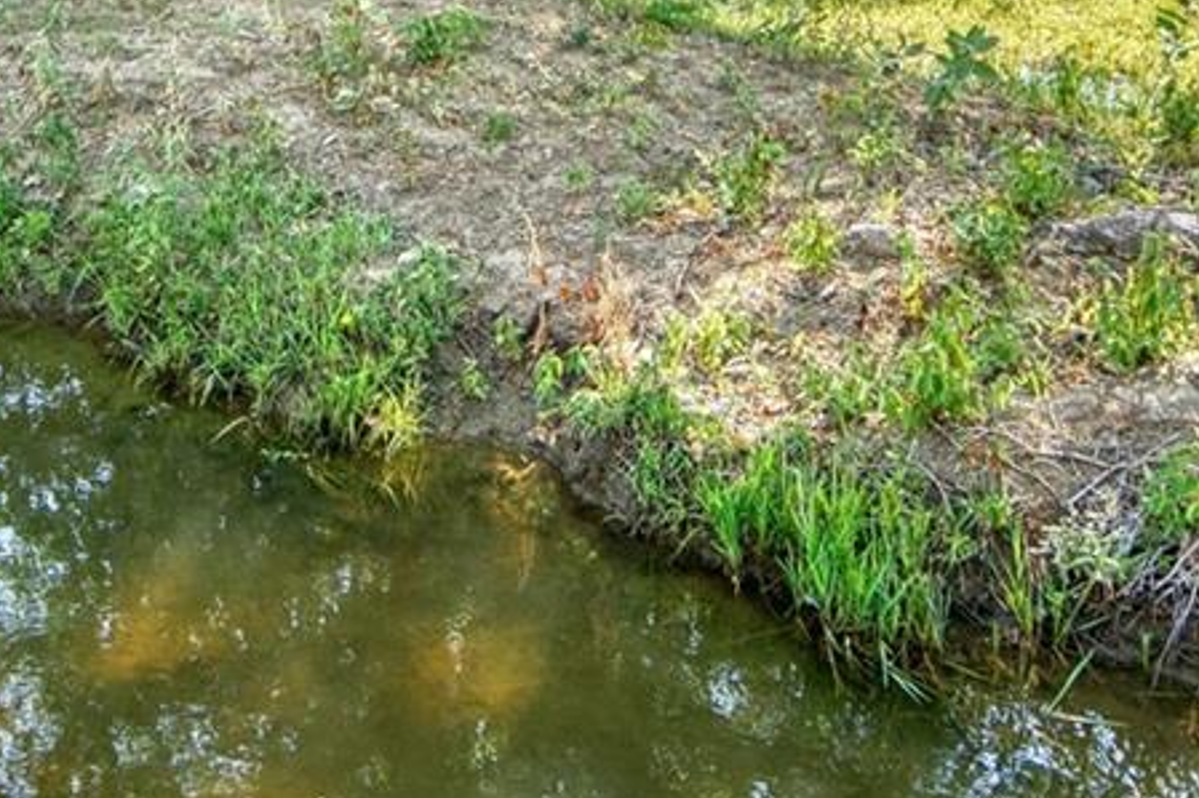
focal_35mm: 57
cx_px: 304
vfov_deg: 21.7
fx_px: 1898
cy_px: -200
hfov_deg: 34.4
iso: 500
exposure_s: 1/1600
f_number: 4
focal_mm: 16
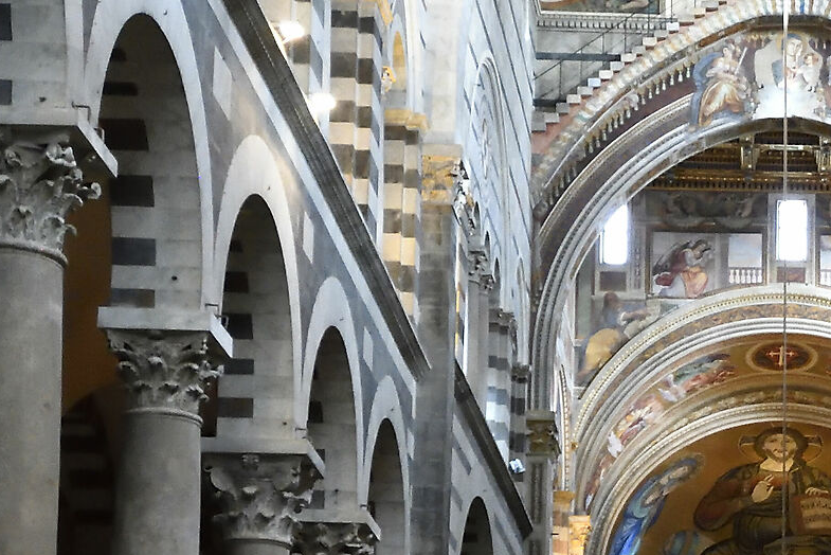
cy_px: 652
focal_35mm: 110
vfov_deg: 12.2
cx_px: 917
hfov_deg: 17.9
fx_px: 2540
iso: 4000
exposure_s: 1/25
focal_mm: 24
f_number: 4
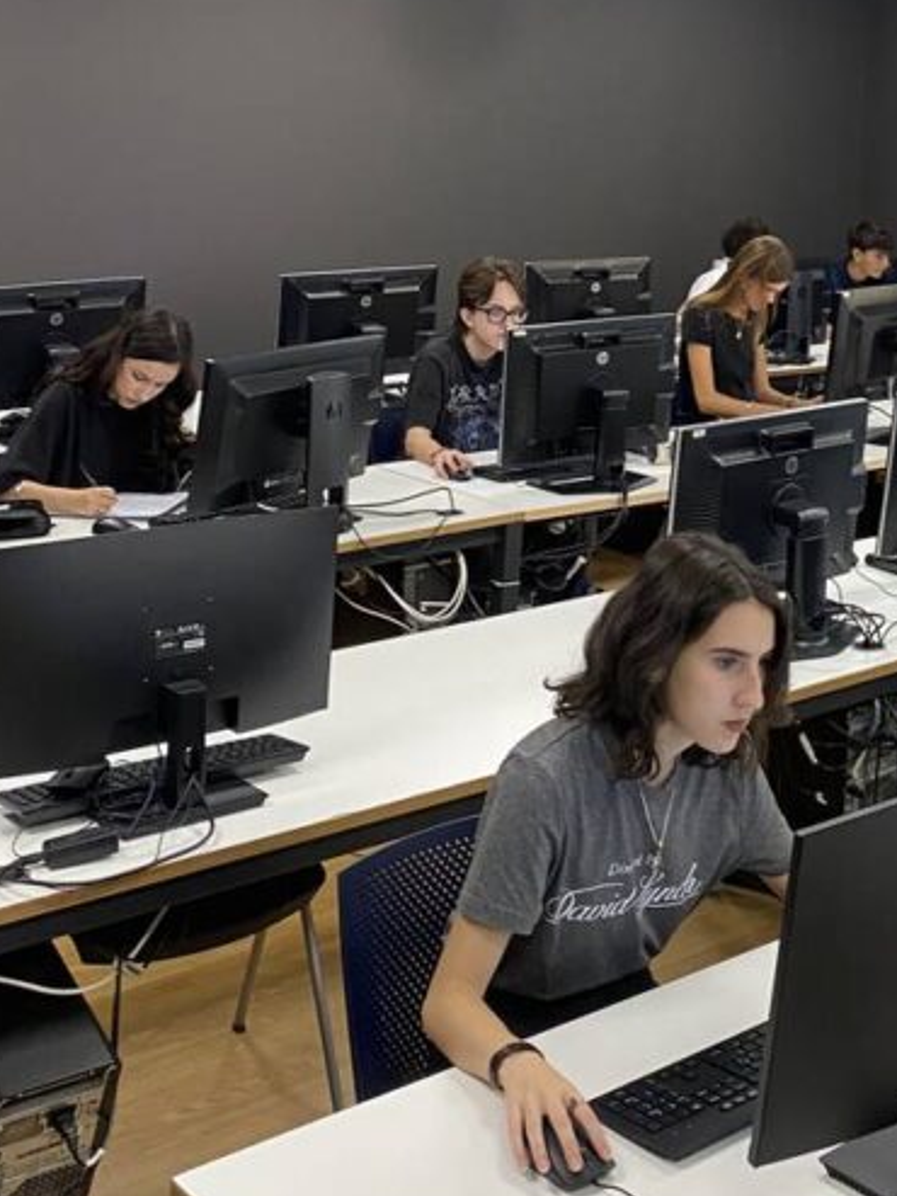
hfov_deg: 26.4
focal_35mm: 54
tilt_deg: -1.8
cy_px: 216
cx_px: 759
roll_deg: -1.8
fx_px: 1865
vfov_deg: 34.3
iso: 100
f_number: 1.8
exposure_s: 1/60
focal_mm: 4.25
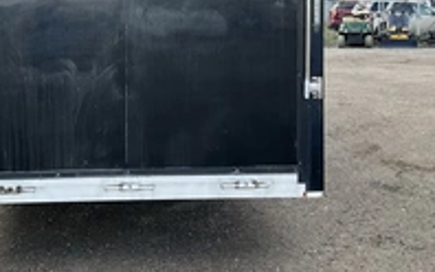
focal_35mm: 62
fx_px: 735
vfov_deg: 20.6
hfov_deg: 32.5
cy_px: 26
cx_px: 121
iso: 20
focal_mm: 3
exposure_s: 1/200
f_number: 1.8
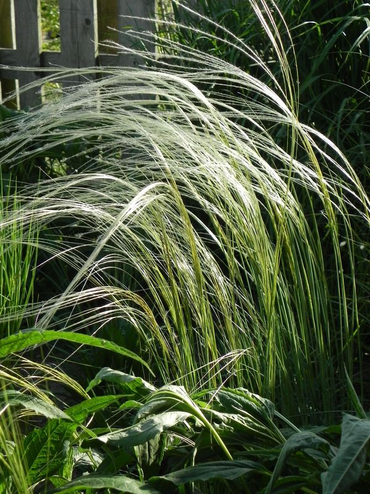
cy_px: 247
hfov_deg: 19.6
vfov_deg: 26.0
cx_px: 185
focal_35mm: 75
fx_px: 1069
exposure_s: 1/640
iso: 160
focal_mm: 13.4
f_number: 4.5
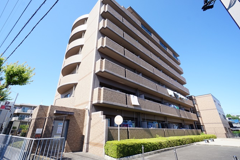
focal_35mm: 16
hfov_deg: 96.6
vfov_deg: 73.7
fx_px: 107
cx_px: 113
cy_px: 79
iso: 100
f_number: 9
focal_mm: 10
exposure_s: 1/80
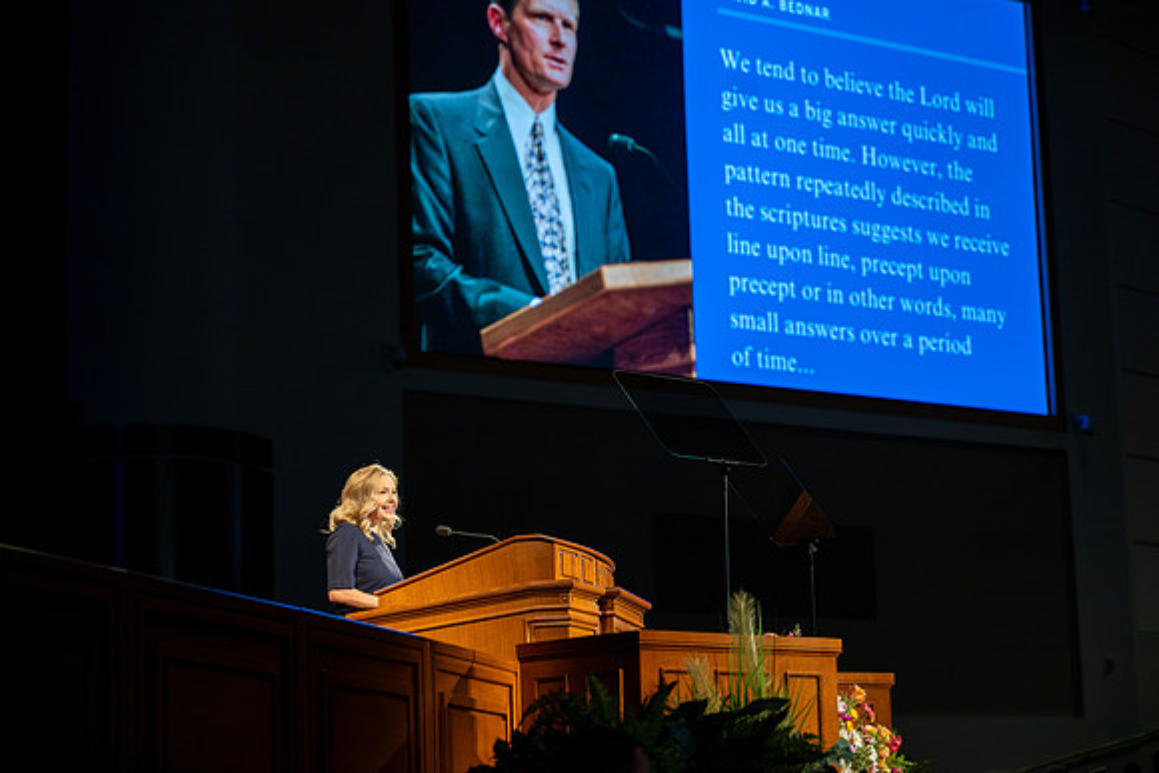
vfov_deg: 16.0
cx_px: 572
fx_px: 2756
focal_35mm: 86
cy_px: 370
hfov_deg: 23.7
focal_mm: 82
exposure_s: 1/125
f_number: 2.8
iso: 250
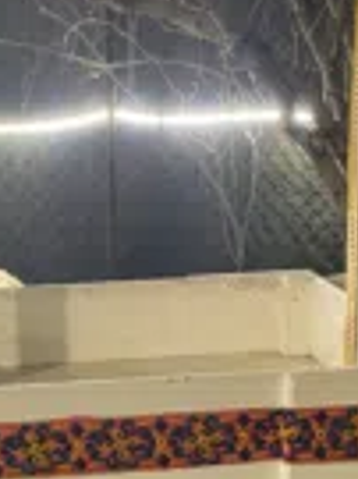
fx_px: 1063
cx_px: 99
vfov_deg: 24.6
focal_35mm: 77
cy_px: 429
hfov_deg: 19.0
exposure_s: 1/50
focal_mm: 4.25
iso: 320
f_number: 1.8
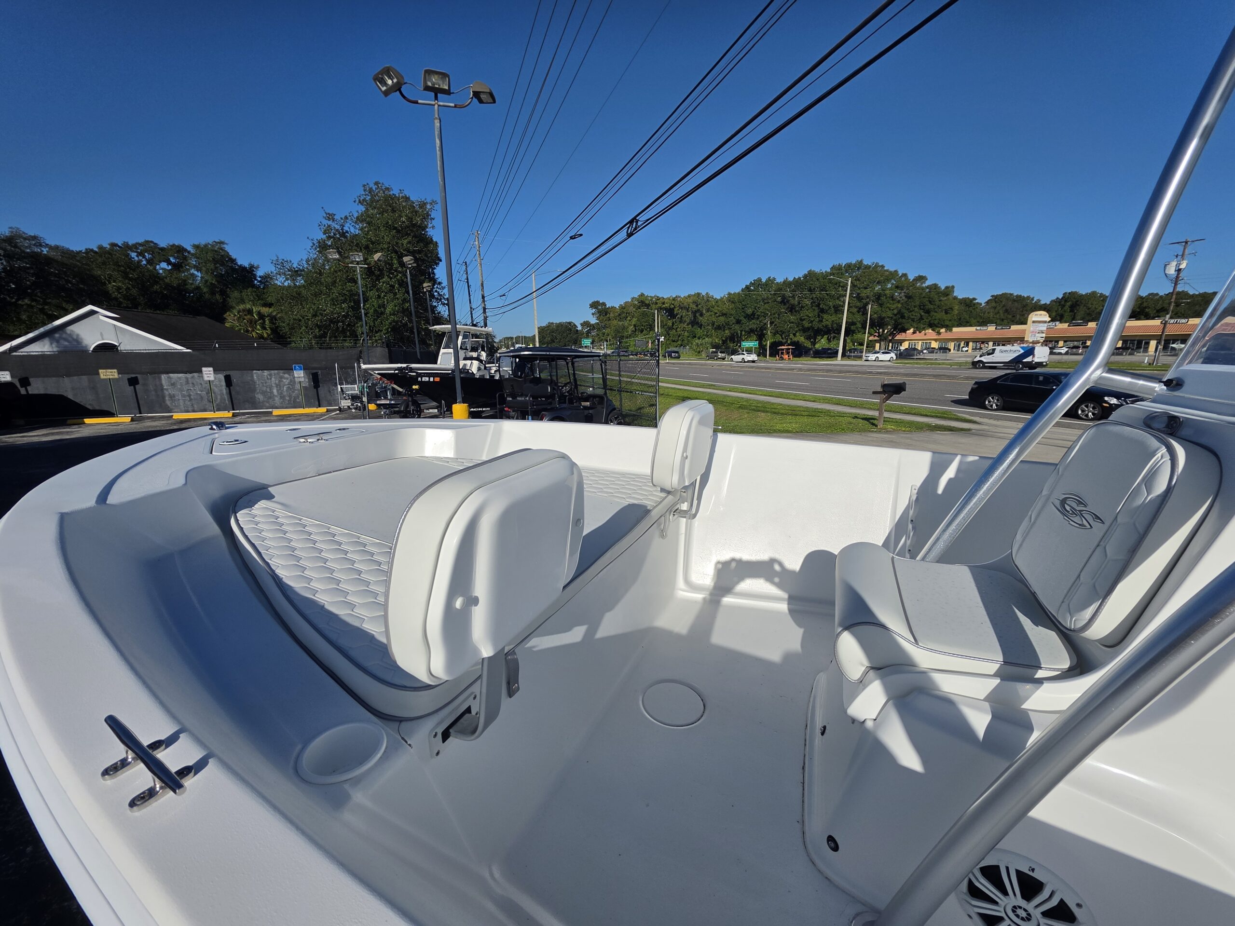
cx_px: 618
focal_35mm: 13
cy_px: 463
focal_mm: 2.2
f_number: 1.9
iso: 40
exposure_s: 1/5495
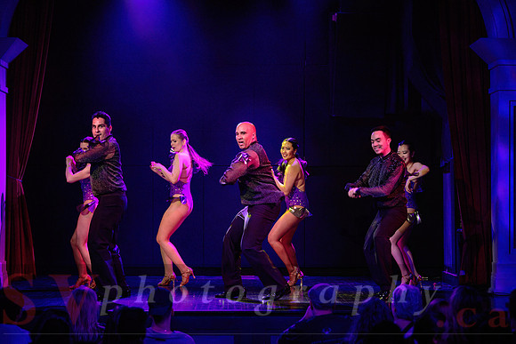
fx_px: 1577
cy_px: 172
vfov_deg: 12.5
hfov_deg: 18.6
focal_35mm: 110
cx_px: 258
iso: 1600
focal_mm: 110
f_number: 2.8
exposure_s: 1/200
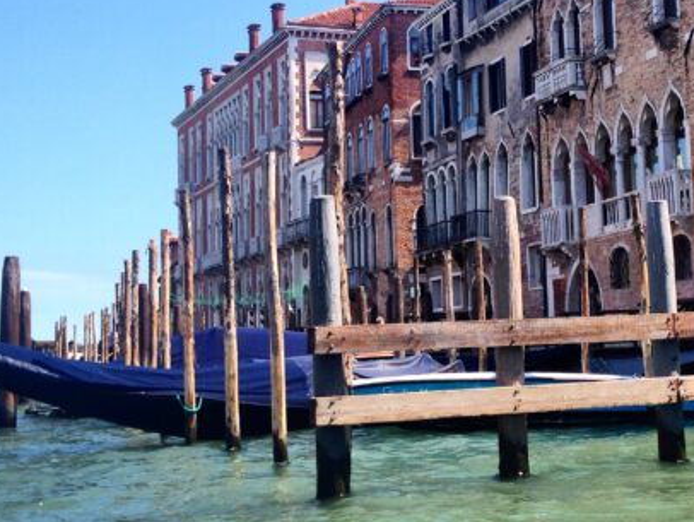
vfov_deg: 22.6
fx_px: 1304
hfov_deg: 29.4
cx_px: 509
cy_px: 202
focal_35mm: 65
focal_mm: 4.12
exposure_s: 1/1063
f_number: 2.4
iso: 50
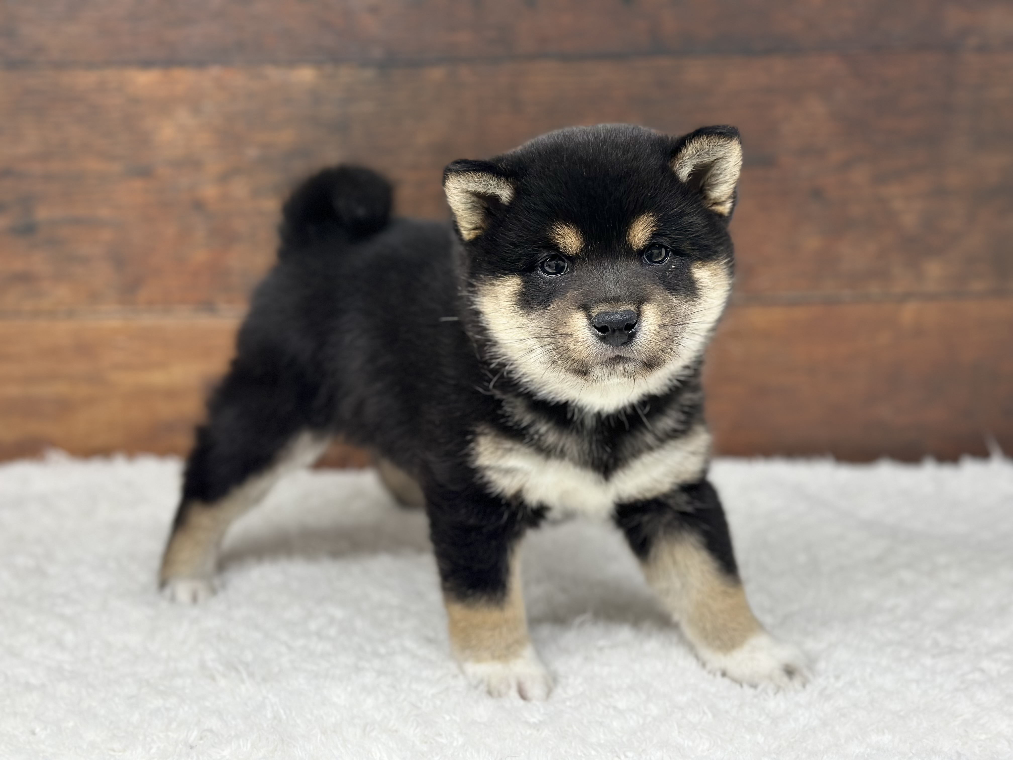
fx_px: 1405
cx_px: 506
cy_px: 380
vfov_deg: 30.3
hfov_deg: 39.7
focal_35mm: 48
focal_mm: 6.86
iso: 125
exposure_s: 1/113
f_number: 1.78
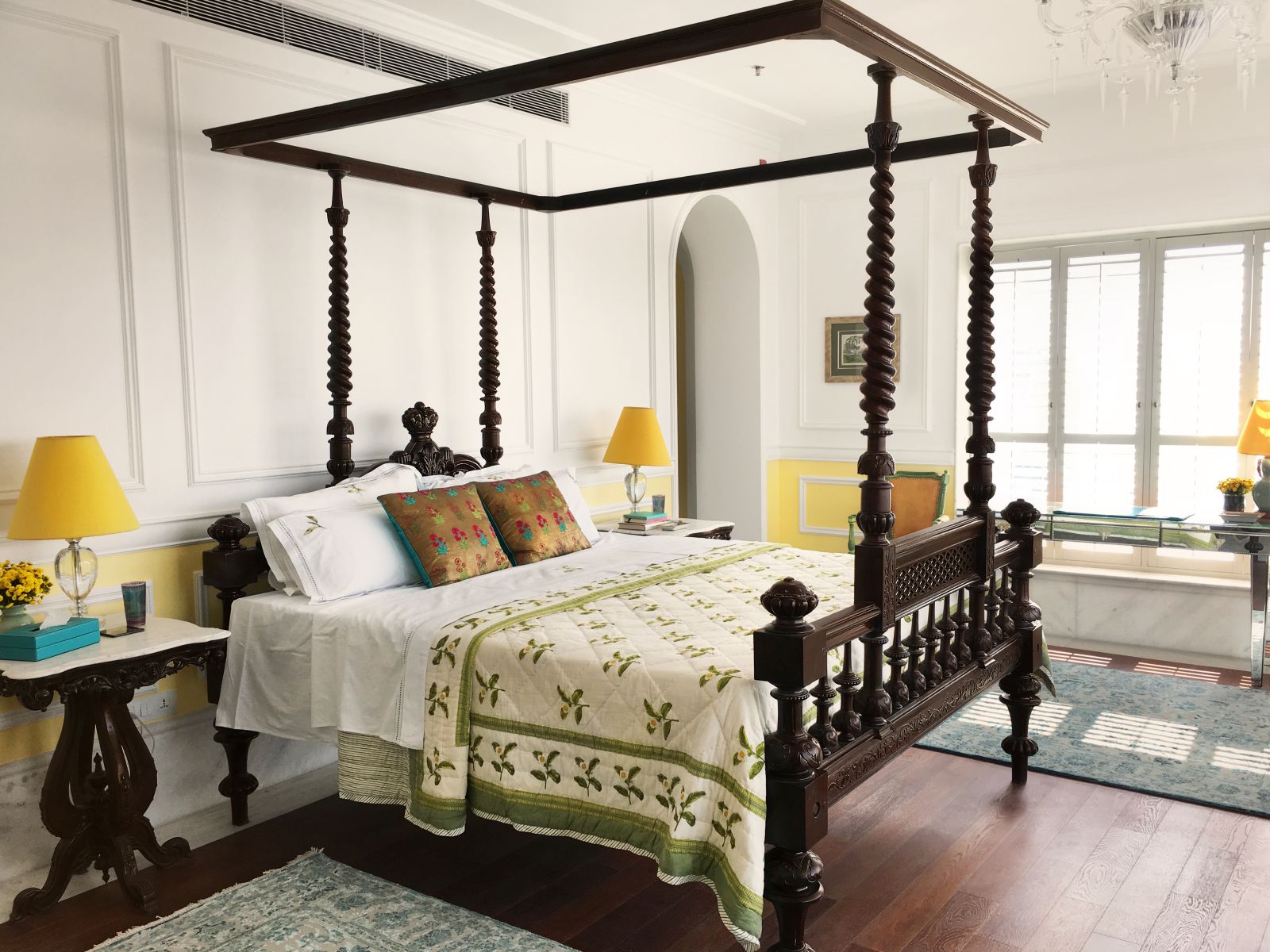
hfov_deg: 61.7
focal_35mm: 29
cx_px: 635
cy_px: 476
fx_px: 1064
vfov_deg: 48.2
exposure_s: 1/100
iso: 25
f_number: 2.2
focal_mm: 4.15
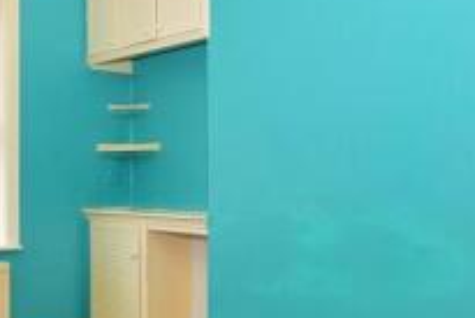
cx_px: 56
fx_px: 634
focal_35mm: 48
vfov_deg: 28.1
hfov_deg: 38.5
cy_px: 175
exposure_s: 1/25
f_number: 9
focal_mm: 10
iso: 400
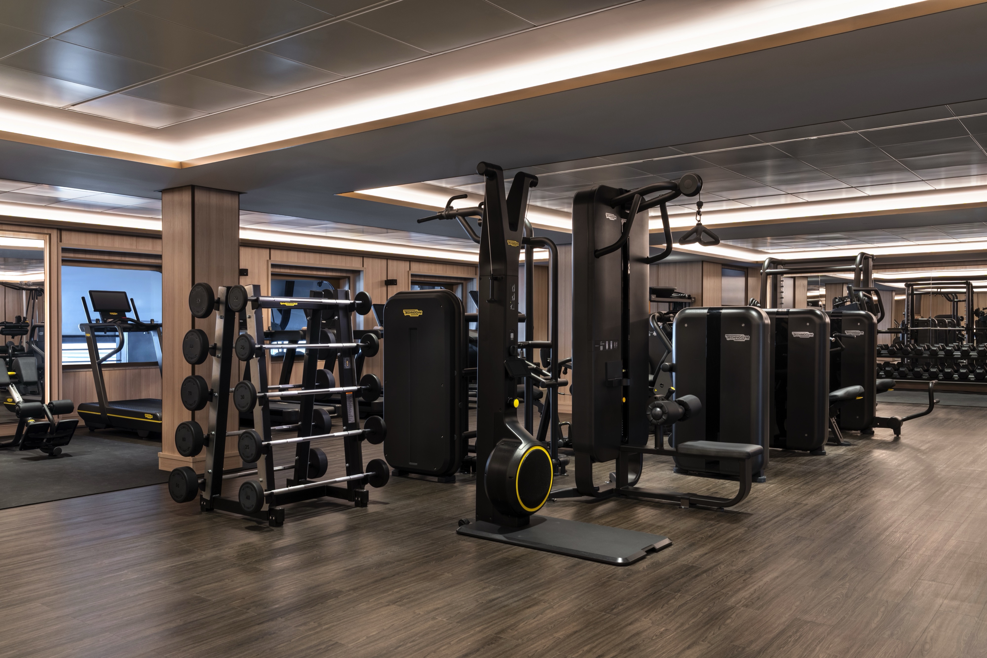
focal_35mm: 29
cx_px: 494
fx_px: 795
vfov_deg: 45.0
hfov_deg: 63.7
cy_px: 329
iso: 200
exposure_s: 1/1.67
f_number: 11
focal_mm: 29
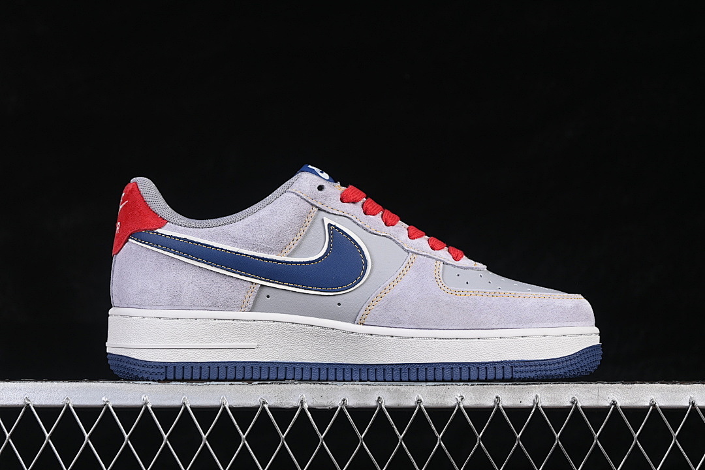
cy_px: 235
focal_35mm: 75
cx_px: 352
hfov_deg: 27.0
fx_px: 1469
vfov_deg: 18.2
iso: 160
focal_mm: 50
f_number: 7.1
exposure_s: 1/80
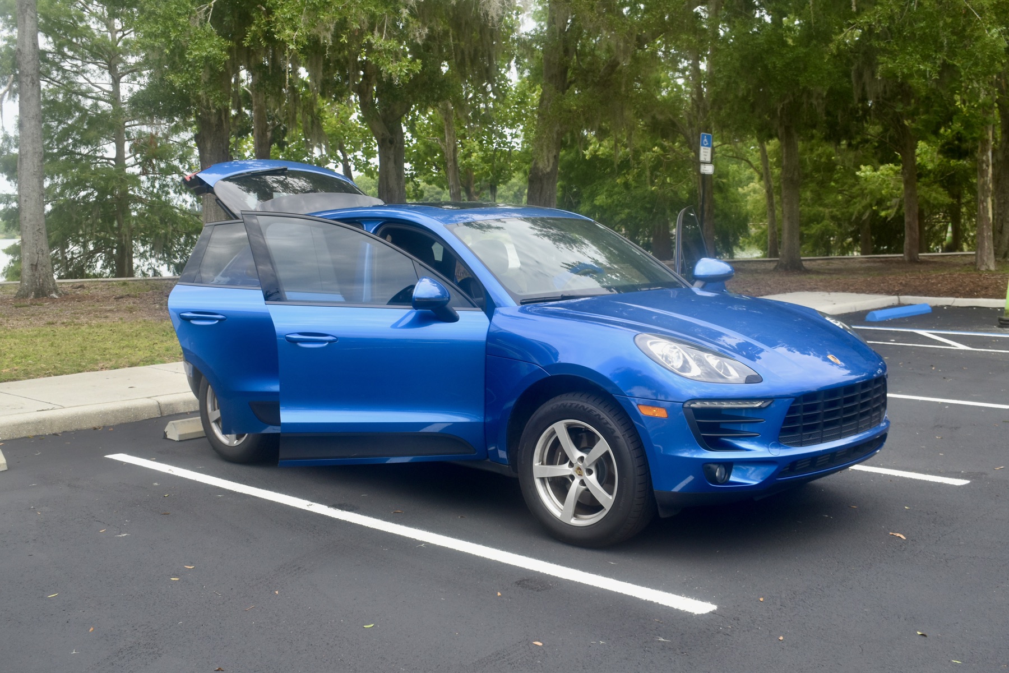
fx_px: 1177
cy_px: 336
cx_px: 504
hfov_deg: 46.4
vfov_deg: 31.9
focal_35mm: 42
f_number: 8
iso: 320
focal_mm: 28
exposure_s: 1/250
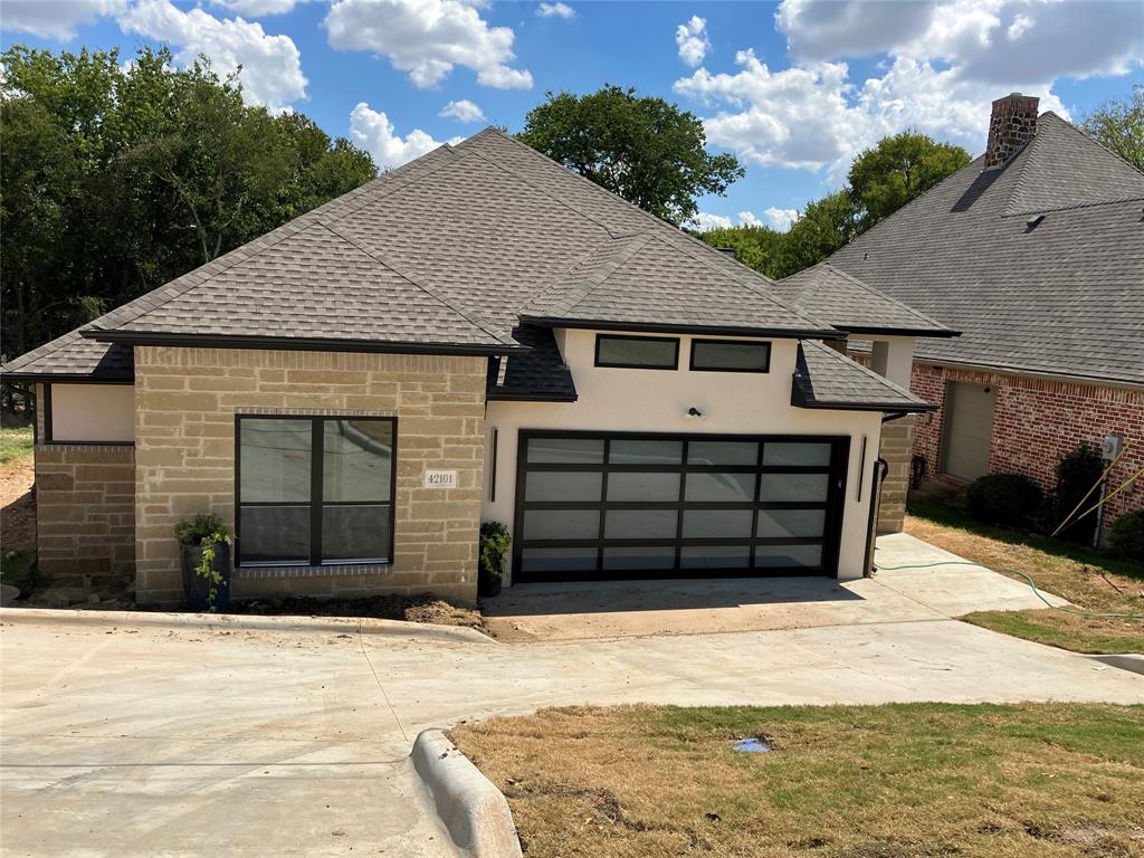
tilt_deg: -9.1
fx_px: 925
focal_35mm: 28
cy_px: 429
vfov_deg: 49.7
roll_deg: -3.1
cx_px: 572
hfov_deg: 63.4
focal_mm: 3.99
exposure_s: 1/2857
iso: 32
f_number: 1.8
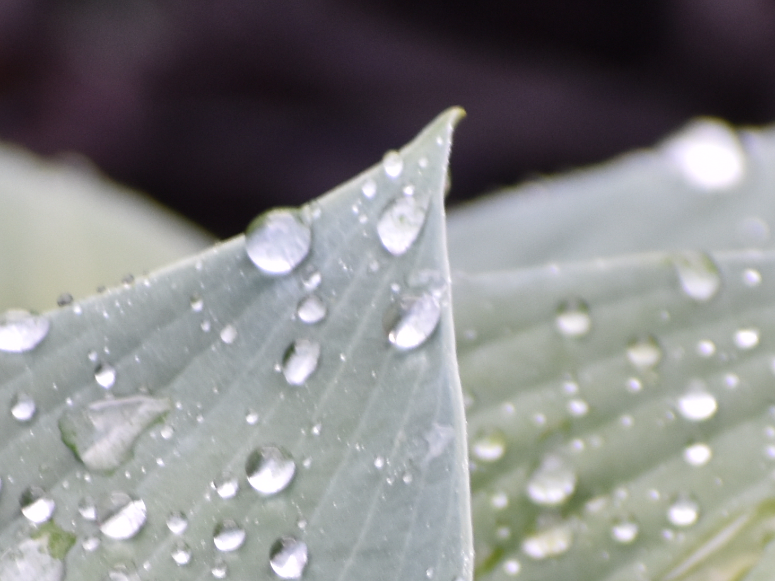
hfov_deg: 1.2
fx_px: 37123
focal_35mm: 1658
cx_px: 256
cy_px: 720
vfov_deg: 0.9
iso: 400
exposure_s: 1/100
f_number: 6.3
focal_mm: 280
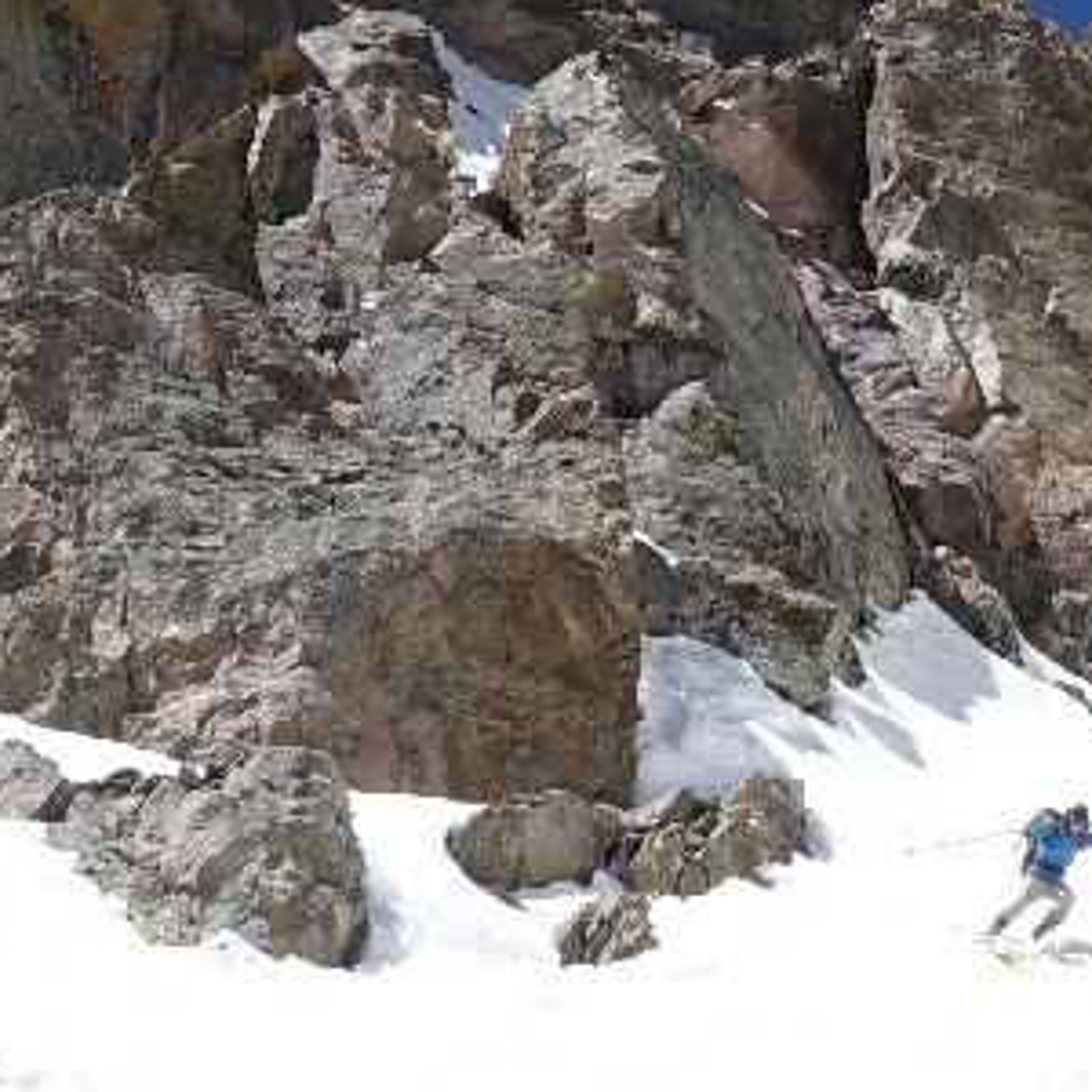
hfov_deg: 12.8
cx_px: 506
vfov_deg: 12.4
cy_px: -426
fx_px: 4854
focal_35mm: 136
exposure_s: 1/500
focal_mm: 11
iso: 125
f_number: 5.6
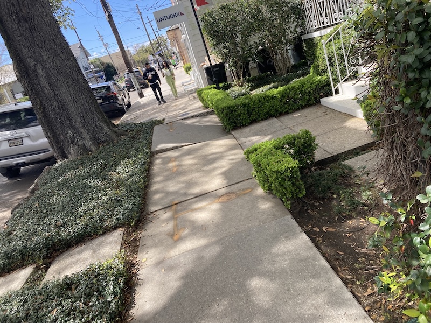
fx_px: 349
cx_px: 216
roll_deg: +17.7
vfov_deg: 49.7
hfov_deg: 63.4
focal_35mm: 28
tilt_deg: -14.6
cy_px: 162
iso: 20
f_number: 1.8
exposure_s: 1/787
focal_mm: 3.99
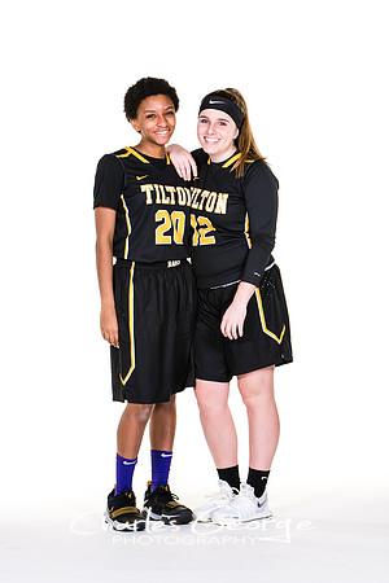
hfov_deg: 9.0
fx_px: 2480
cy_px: 292
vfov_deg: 13.4
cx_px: 194
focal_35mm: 153
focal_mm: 102
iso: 200
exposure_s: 1/160
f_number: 6.3
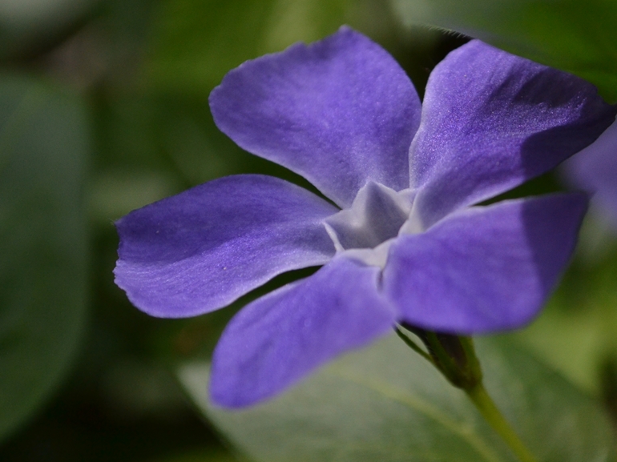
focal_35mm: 119
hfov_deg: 16.5
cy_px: 197
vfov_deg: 12.5
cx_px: 431
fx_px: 2115
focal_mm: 55
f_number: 5.6
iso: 800
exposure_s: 1/4000
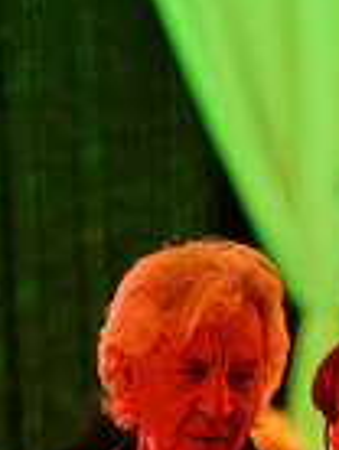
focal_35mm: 540
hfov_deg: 2.8
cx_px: 337
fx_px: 7029
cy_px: 809
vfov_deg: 3.6
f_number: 2.8
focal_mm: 134
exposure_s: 1/320
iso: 5000
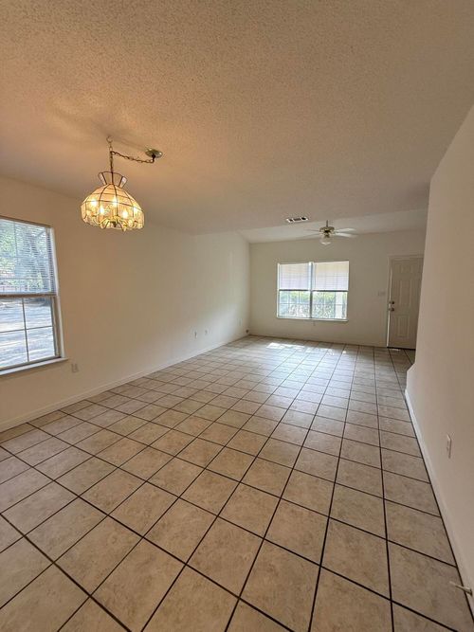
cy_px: 316
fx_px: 256
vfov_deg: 102.1
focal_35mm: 14
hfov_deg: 85.7
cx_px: 237
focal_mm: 2.22
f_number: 2.2
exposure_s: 1/120
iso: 100
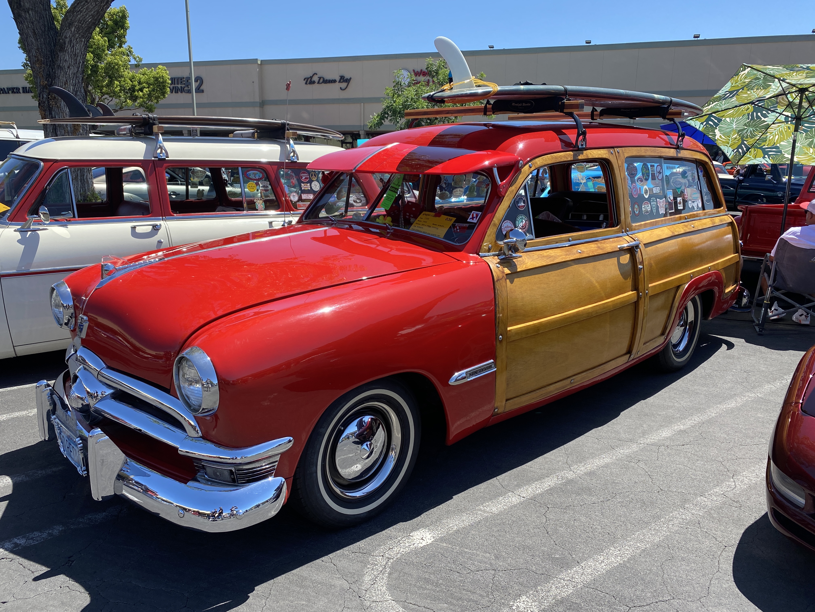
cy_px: 306
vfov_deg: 53.1
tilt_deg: -14.1
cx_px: 408
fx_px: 612
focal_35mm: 26
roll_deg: -1.5
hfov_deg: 67.3
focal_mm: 4.25
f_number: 1.8
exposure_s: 1/1565
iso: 32
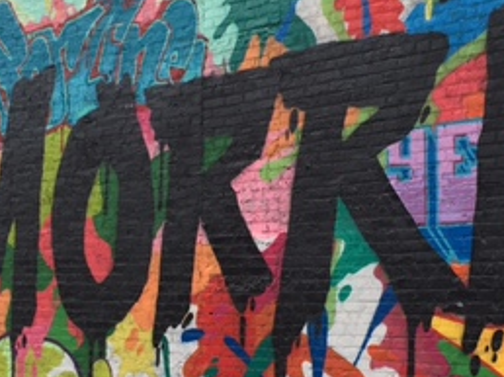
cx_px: 287
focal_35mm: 72
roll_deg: +0.0
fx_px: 1047
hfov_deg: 27.0
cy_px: 230
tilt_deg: +4.2
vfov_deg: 20.4
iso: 25
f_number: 2.2
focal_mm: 4.15
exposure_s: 1/260
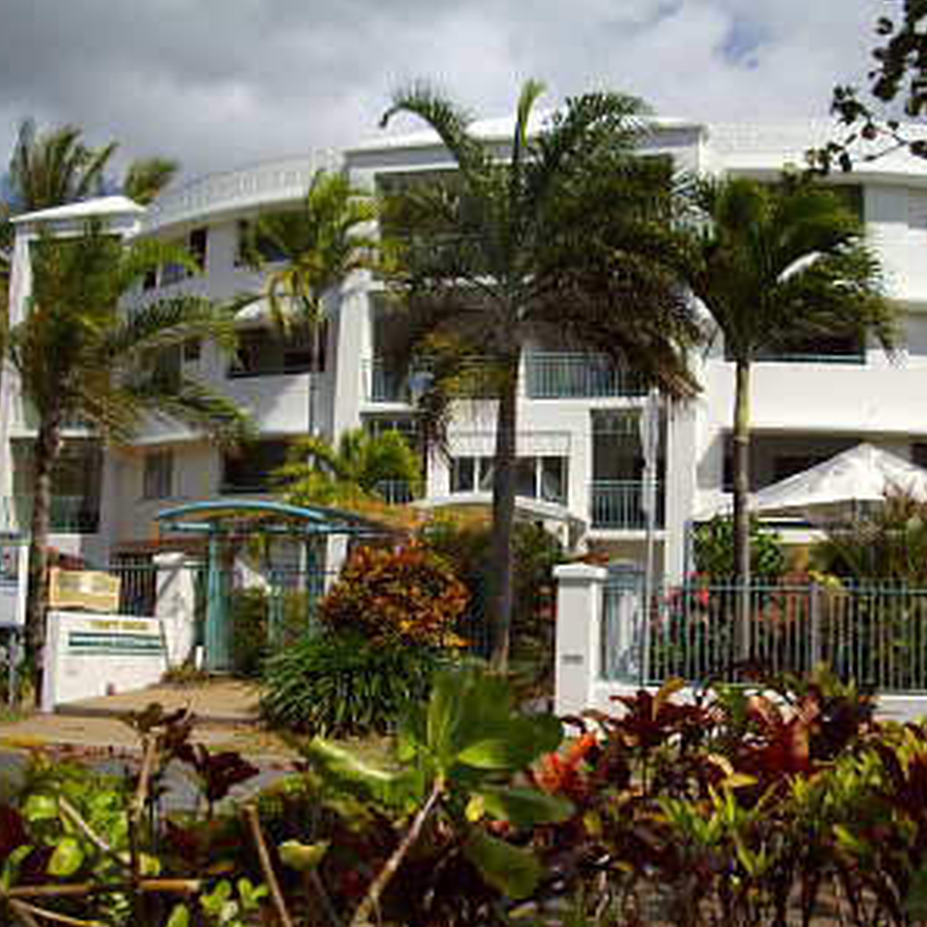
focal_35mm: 44
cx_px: 584
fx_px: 1333
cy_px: 465
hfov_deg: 38.1
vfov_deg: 38.3
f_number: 5.6
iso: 80
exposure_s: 1/640
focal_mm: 6.2
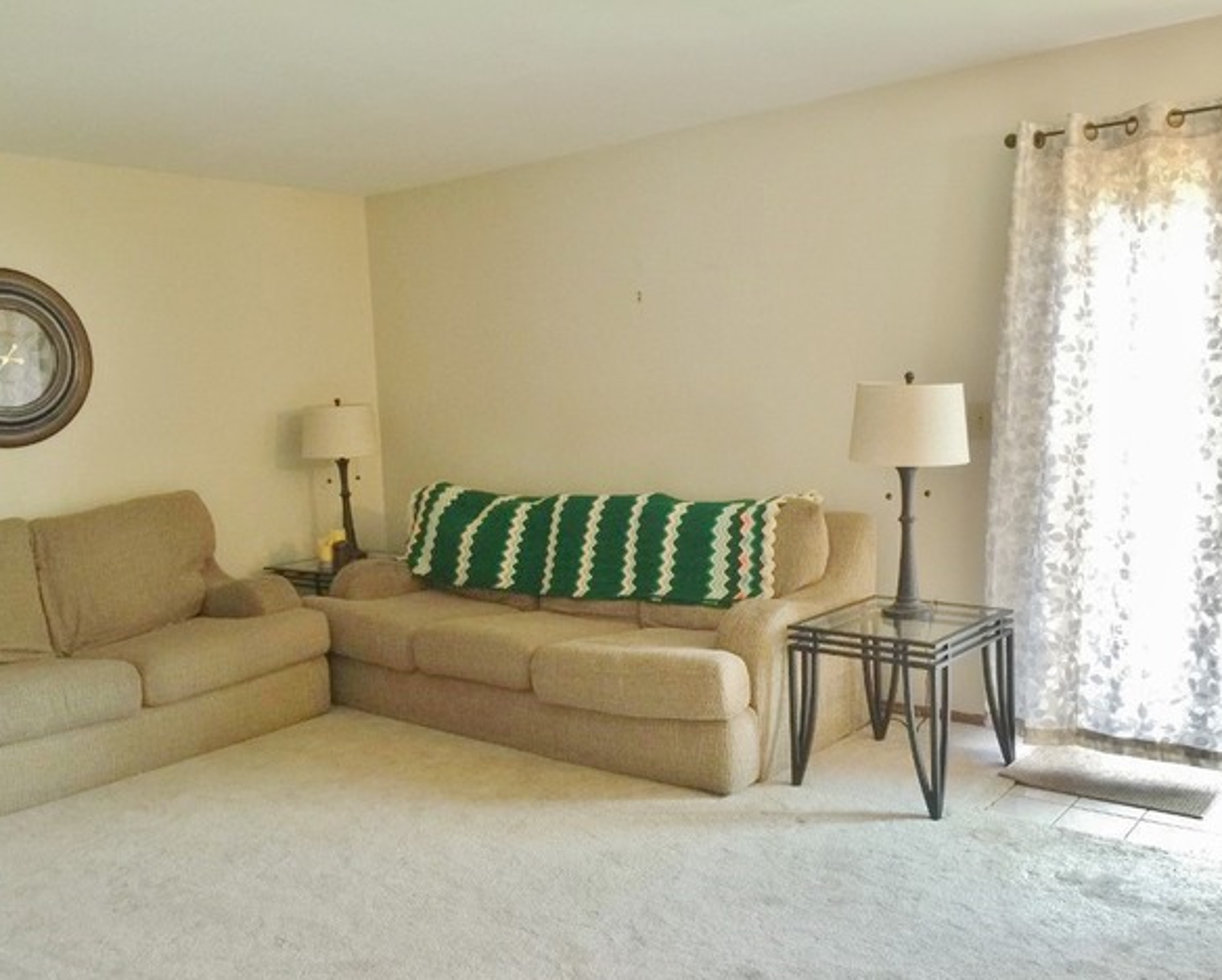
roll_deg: +2.2
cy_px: 498
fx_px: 1122
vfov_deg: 47.2
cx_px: 596
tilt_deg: -4.4
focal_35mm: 31
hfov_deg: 57.1
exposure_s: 1/15
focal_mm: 4.15
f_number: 2.2
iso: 64
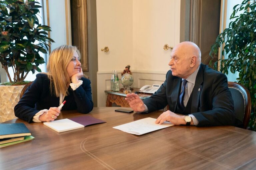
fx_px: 242
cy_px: 85
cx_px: 128
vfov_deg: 38.9
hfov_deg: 55.8
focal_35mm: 34
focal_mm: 34
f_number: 4
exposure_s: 1/100
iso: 2500
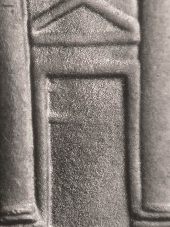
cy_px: 114
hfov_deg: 9.9
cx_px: 85
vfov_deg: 13.2
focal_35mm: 150
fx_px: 982
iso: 100
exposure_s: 1/11.1
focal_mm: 31.1
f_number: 5
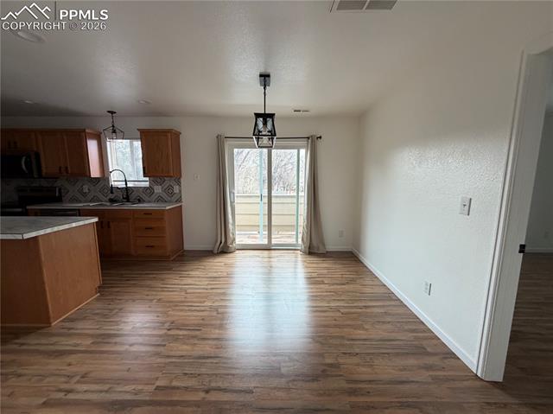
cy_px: 207
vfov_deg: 85.6
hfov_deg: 102.1
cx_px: 276
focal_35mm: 14
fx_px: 223
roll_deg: +0.2
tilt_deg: -5.4
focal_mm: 2.22
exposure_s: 1/121
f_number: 2.2
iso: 250
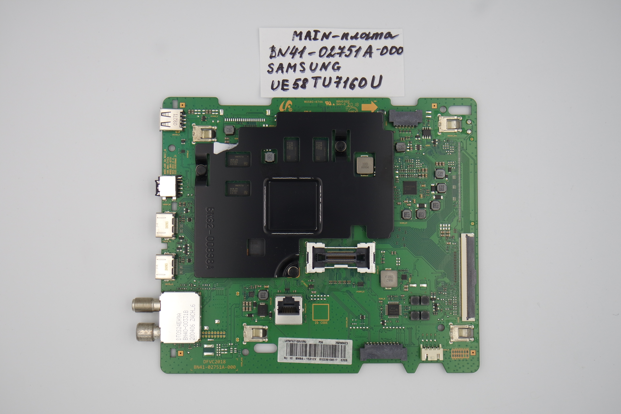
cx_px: 310
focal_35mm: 48
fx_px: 828
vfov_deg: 28.1
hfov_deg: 41.1
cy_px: 207
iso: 160
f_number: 4.5
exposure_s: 1/125
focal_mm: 18
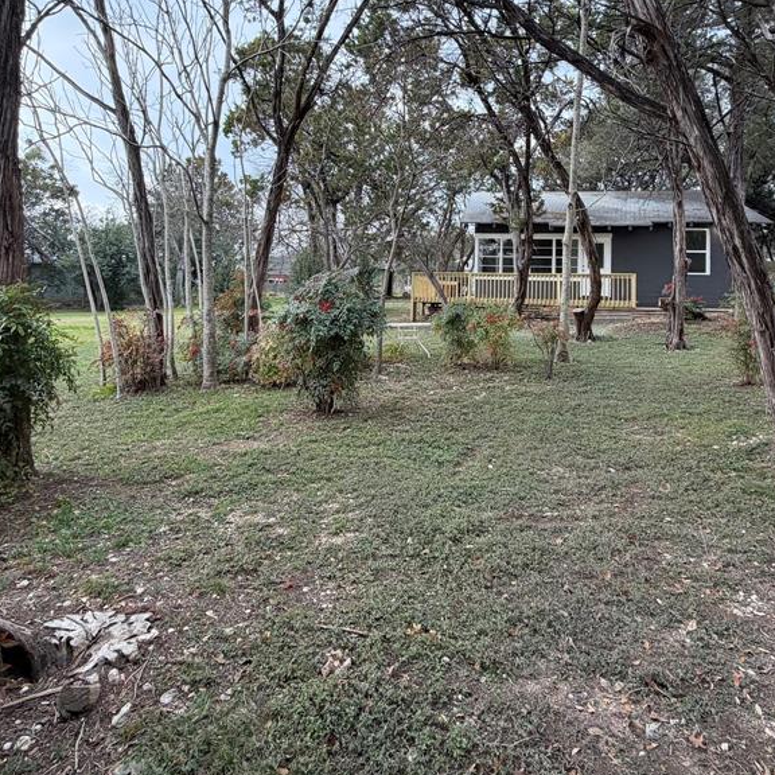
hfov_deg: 69.5
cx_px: 422
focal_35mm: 22
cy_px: 276
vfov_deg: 68.2
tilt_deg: +3.7
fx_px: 557
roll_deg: -1.2
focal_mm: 2.22
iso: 64
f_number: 2.2
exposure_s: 1/121
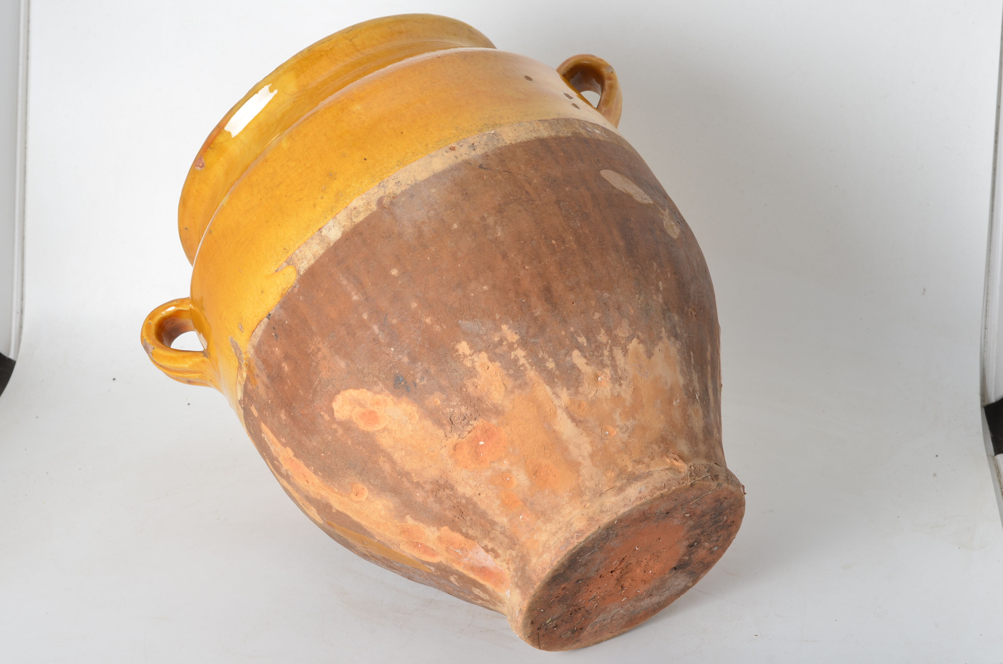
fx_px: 2085
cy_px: 332
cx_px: 502
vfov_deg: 18.1
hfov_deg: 27.0
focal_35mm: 75
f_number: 11
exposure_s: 1/125
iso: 100
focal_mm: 50
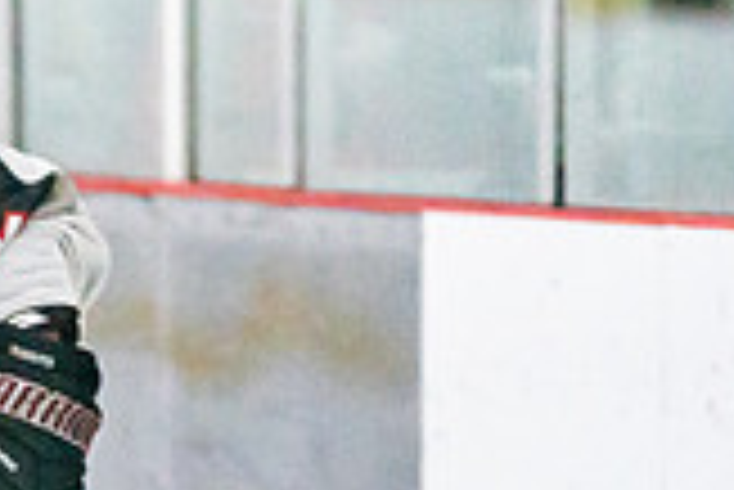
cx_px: -654
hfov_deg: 1.7
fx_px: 24876
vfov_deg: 1.1
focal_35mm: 1219
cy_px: 979
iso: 3200
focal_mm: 200
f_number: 2.8
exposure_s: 1/1250
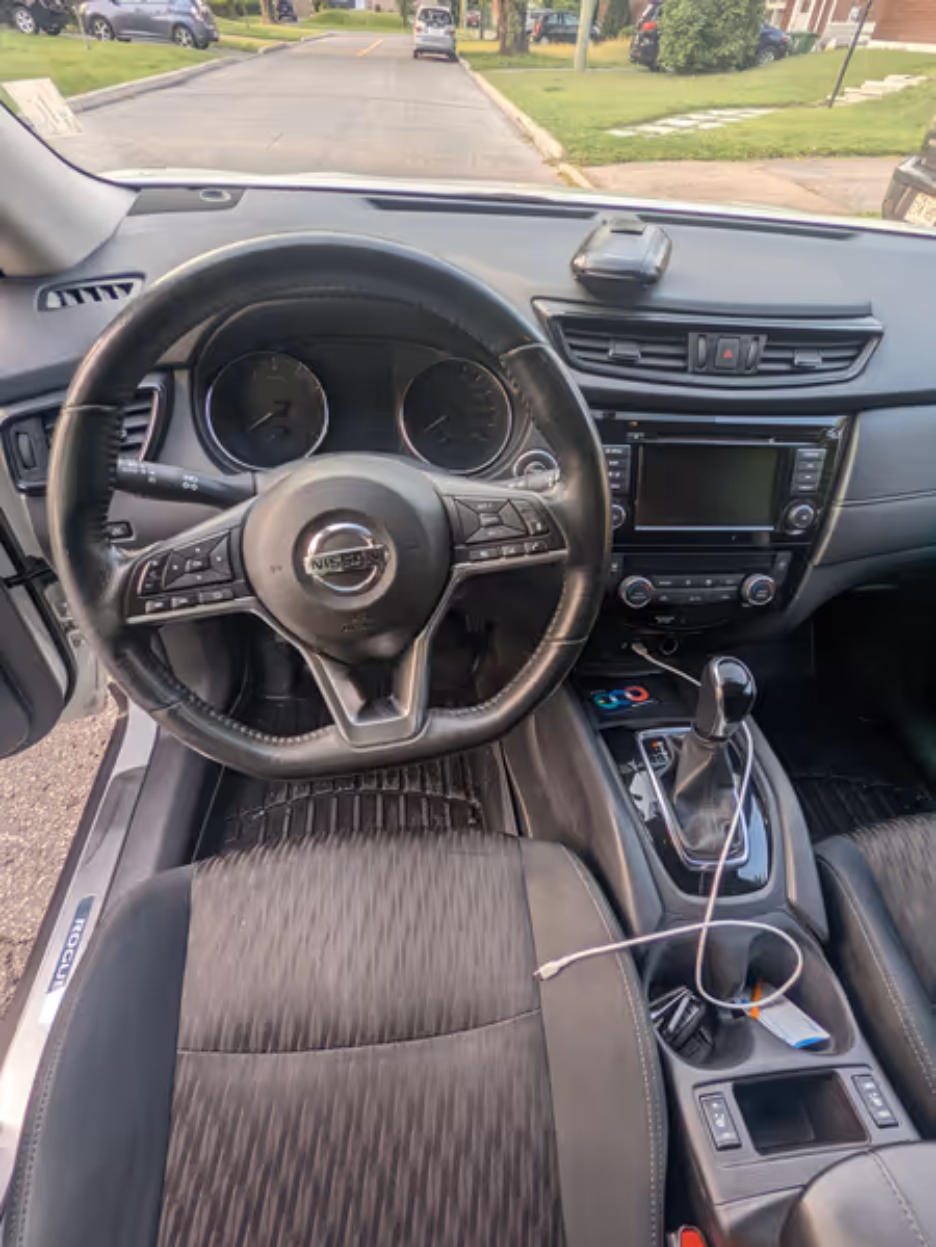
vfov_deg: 94.5
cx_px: 468
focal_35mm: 16
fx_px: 577
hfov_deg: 78.1
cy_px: 624
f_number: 2.2
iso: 44
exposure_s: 1/82.4
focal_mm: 2.35
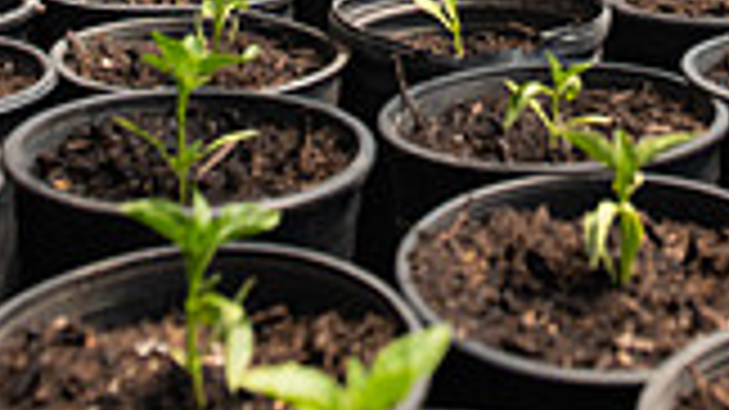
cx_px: 513
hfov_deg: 23.5
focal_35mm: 90
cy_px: -439
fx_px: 1739
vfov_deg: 11.8
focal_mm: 24
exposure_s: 1/2000
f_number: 4.5
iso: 500
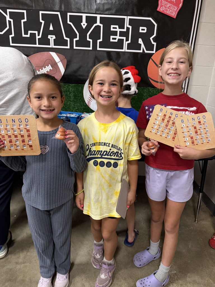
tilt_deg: -18.2
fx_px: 199
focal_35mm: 24
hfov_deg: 56.8
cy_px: 144
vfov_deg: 71.6
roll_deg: -3.9
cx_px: 108
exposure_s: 1/60
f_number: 1.78
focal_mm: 6.76
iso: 640
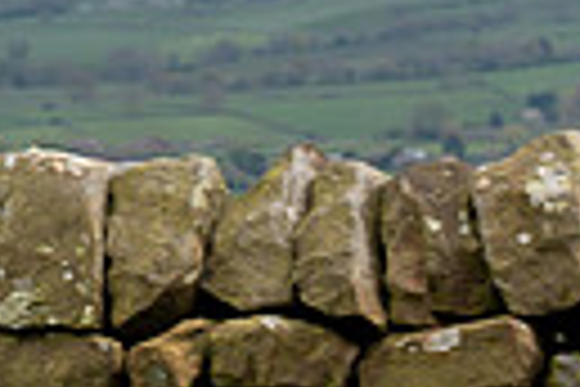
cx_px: -730
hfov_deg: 5.2
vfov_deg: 3.5
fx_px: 6218
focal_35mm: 386
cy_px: -221
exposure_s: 1/640
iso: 200
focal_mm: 42
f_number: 4.5
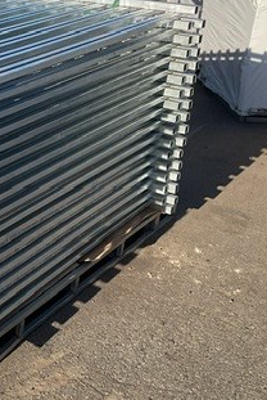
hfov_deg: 20.0
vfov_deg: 32.1
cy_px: 136
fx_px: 688
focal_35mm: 62
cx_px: -87
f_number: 1.8
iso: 16
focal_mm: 3
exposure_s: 1/1377
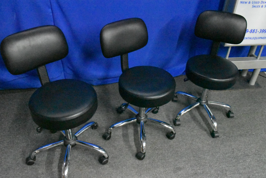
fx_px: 233
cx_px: 133
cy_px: 89
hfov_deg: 59.5
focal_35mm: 32
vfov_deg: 41.7
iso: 25600
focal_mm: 21
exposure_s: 1/320
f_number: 8
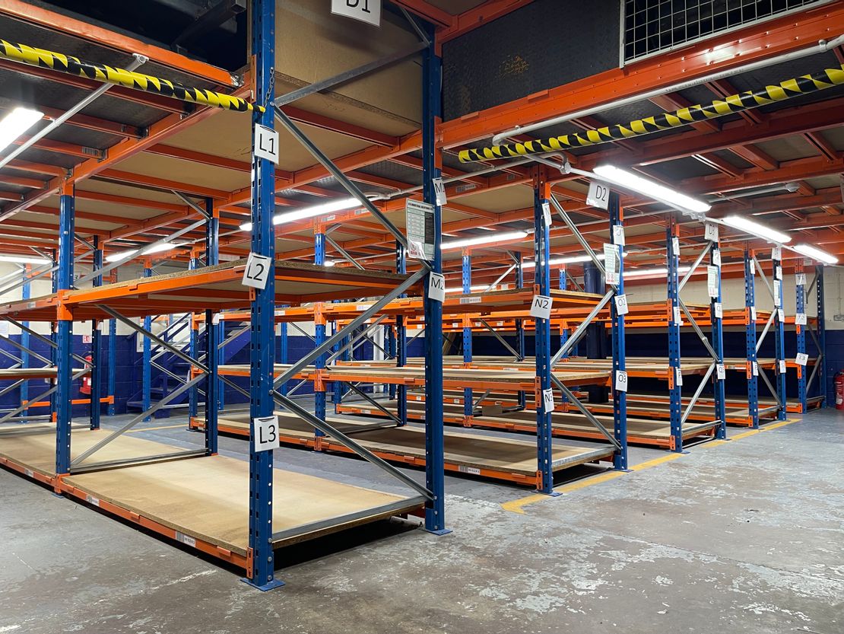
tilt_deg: +2.4
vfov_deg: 54.9
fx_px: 610
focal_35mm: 25
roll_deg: +0.4
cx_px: 422
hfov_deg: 69.4
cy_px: 317
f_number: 1.6
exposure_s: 1/50
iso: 80
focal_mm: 5.1
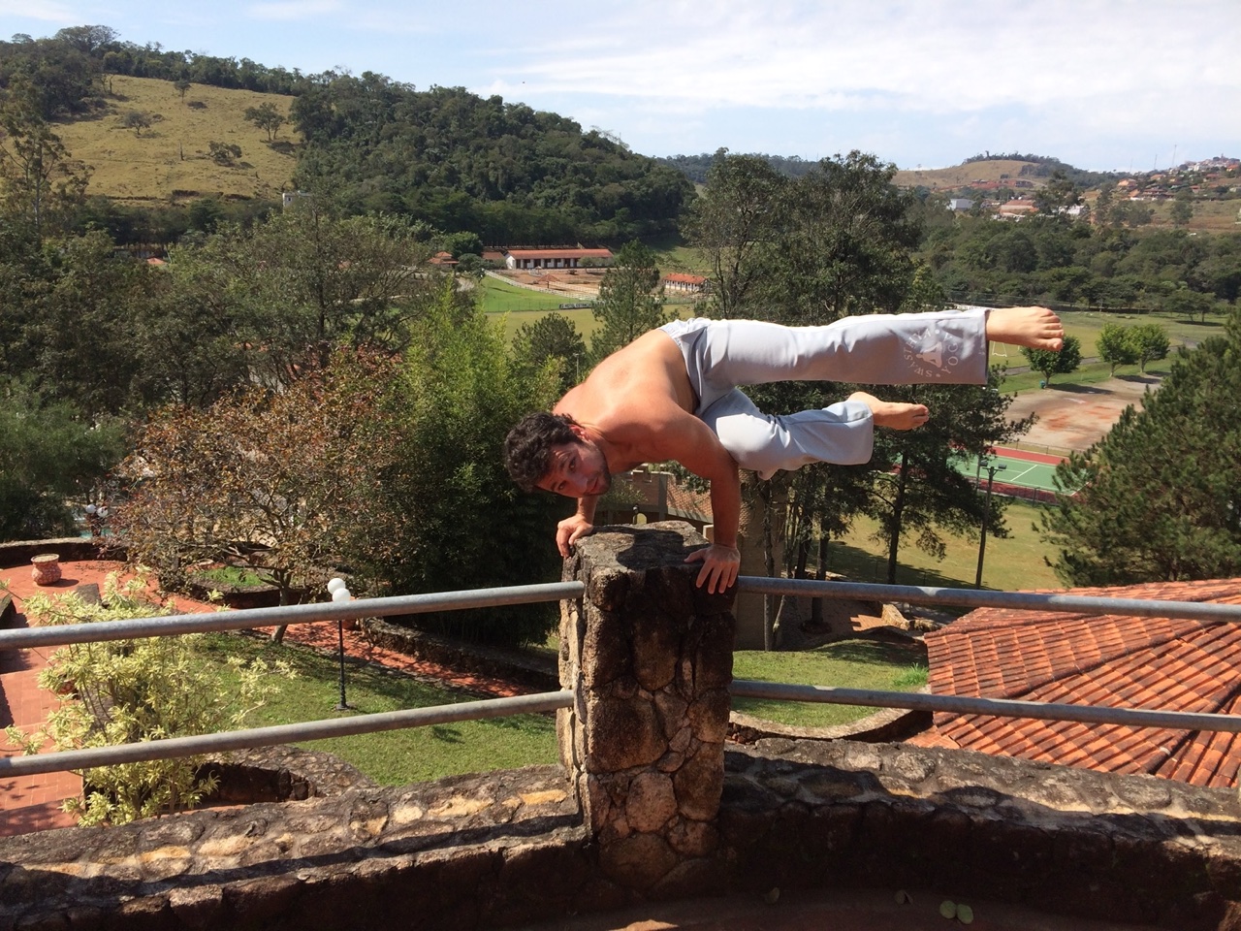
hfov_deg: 60.0
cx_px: 620
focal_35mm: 30
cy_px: 466
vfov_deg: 46.8
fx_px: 1076
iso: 40
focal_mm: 4.12
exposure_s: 1/1786
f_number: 2.2
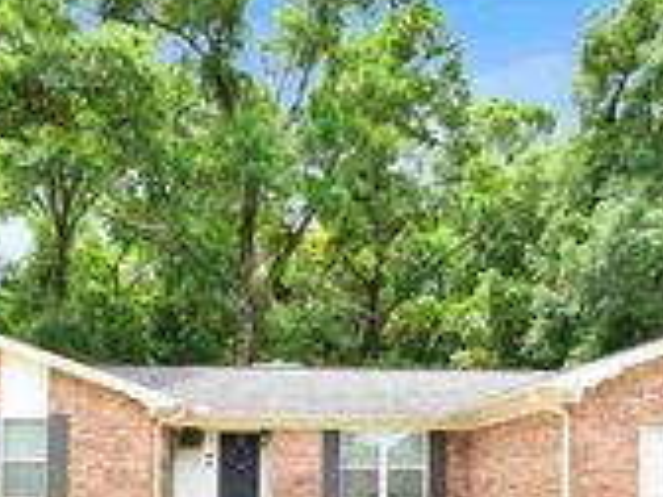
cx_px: 296
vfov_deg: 30.8
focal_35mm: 44
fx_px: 851
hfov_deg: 42.5
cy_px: 467
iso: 400
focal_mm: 15.5
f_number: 11
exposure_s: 1/200
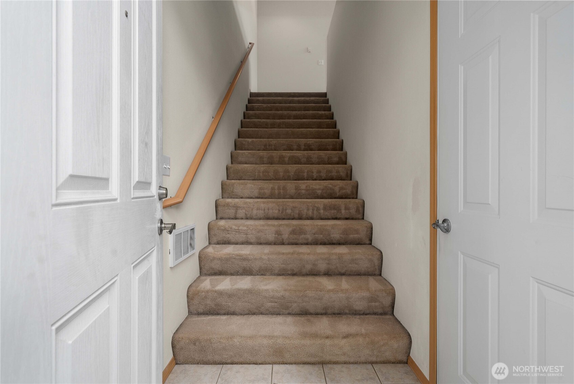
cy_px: 192
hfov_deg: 93.2
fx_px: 271
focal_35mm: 17
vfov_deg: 70.5
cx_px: 287
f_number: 7.1
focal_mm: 17
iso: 640
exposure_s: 1/30
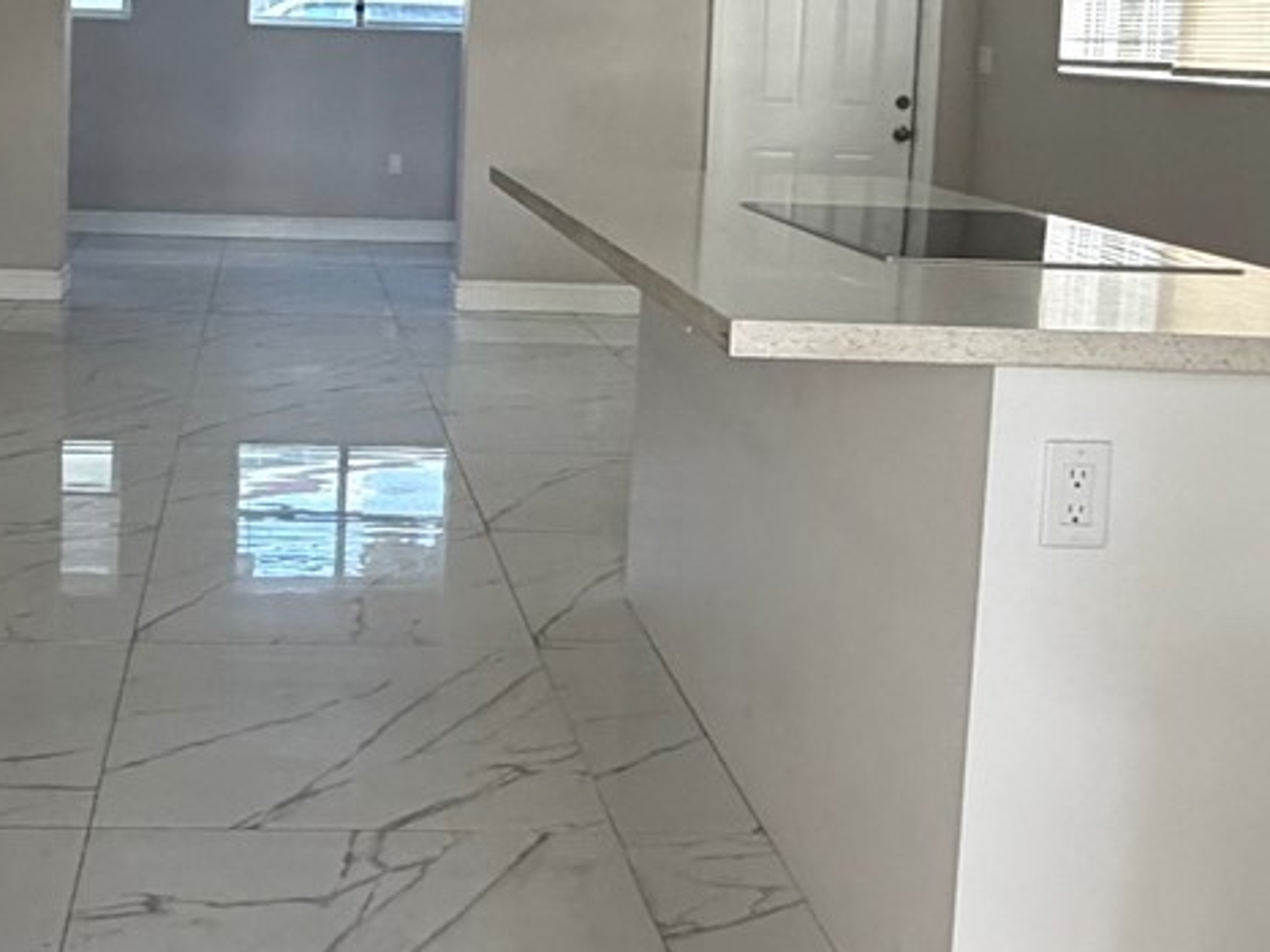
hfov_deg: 39.1
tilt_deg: -4.8
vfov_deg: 29.5
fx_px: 1761
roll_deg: -1.7
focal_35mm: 48
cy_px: 174
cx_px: 400
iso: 320
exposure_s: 1/90
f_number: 2.2
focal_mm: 2.22
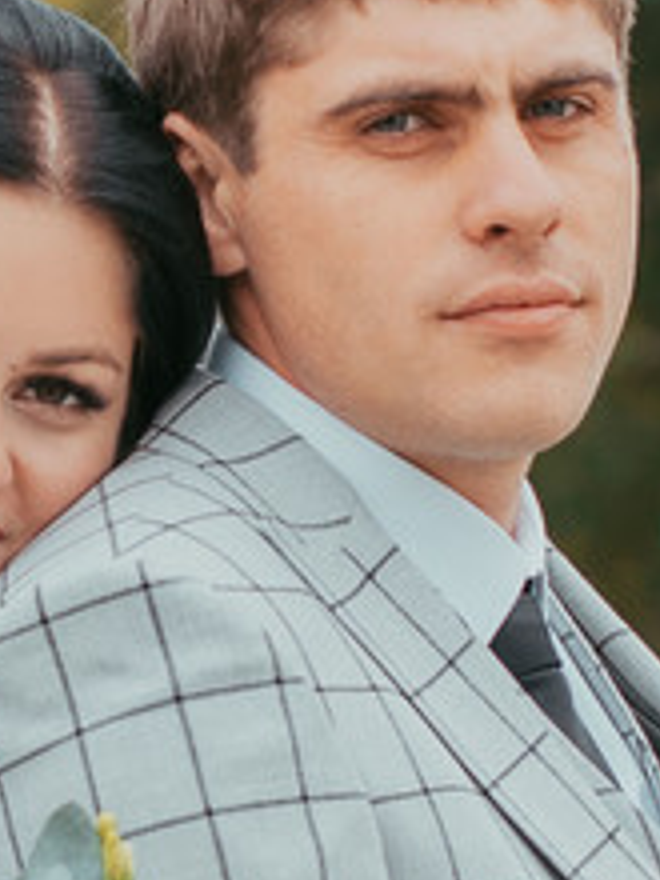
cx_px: 160
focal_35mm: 492
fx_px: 12508
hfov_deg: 3.0
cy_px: 686
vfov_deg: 4.0
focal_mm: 85
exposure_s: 1/160
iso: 160
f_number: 4.5
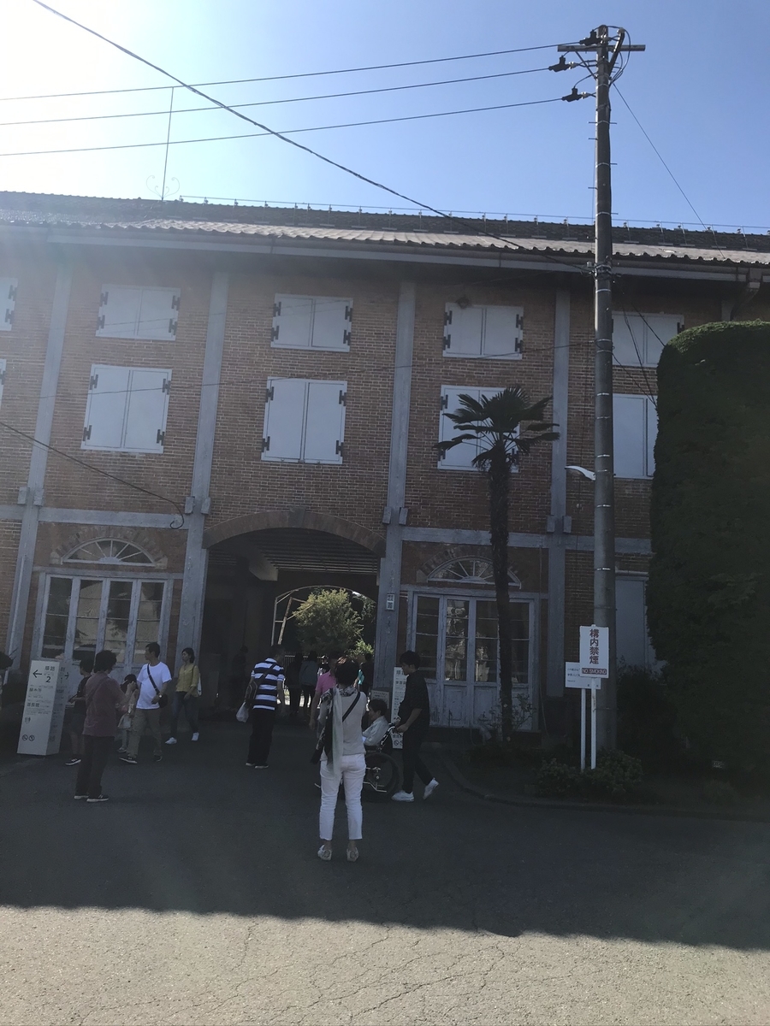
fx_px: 830
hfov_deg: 49.7
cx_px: 385
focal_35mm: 28
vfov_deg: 63.4
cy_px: 513
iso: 20
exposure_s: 1/1953
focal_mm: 3.99
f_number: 1.8
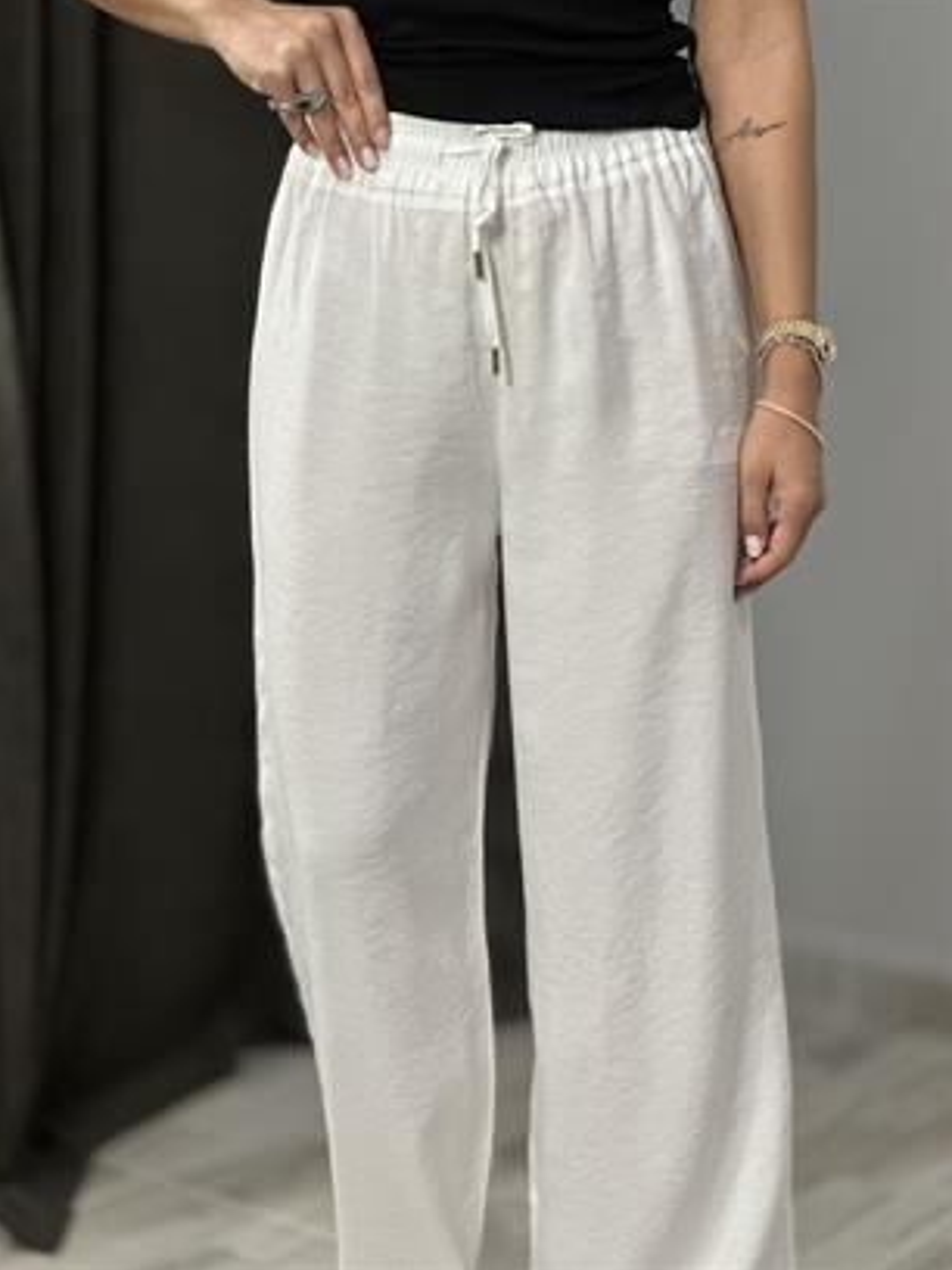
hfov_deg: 18.9
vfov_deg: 25.0
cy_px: 630
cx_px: 473
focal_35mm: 78
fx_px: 2860
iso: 125
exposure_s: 1/100
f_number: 2.8
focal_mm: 9
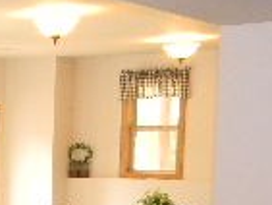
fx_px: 999
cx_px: -272
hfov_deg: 13.3
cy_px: 271
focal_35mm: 127
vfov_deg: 11.4
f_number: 3.5
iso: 400
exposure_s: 1/30
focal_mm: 5
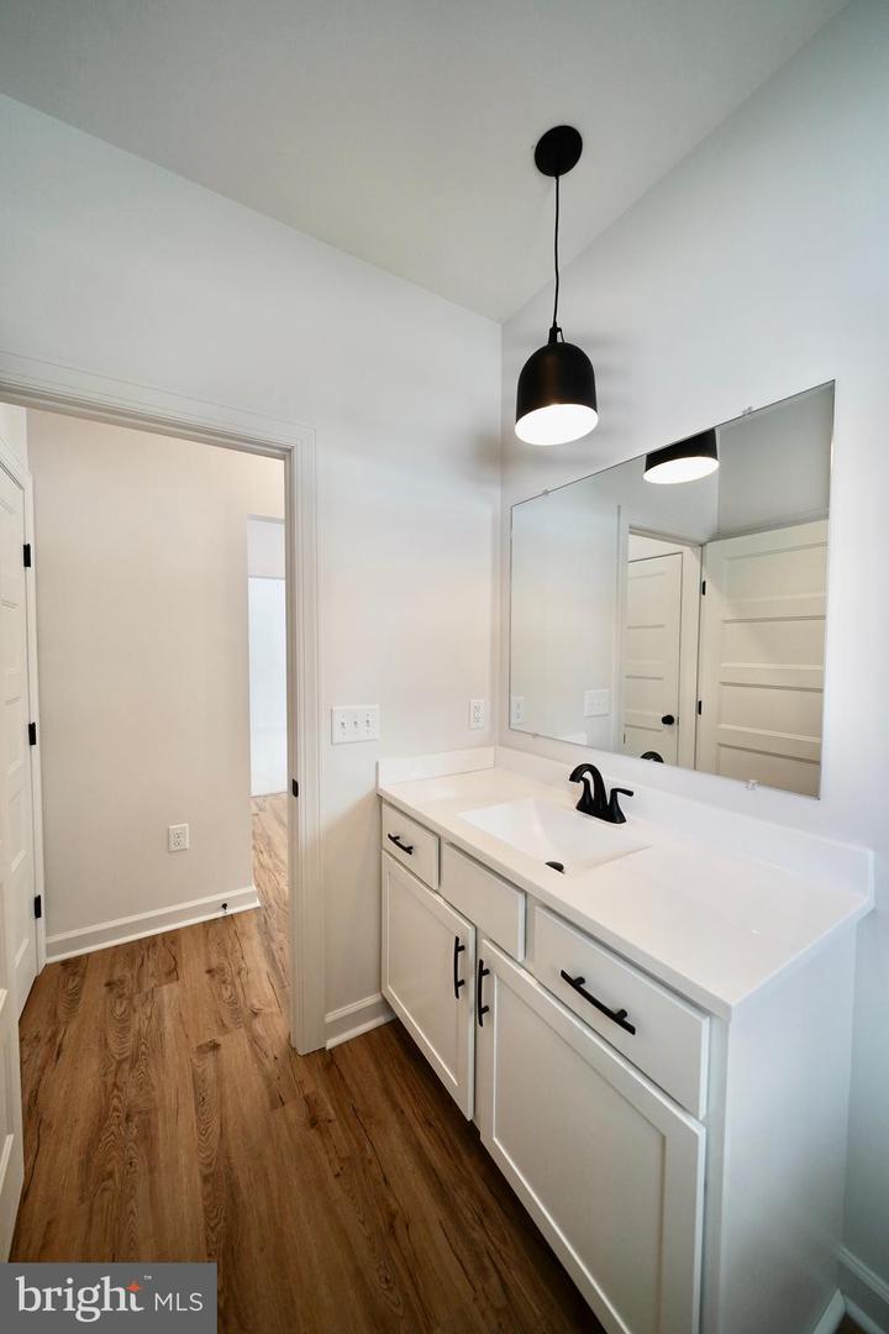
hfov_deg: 90.0
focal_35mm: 12
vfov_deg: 112.6
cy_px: 667
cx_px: 444
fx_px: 444
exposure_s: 1/160
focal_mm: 12
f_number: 4
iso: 500
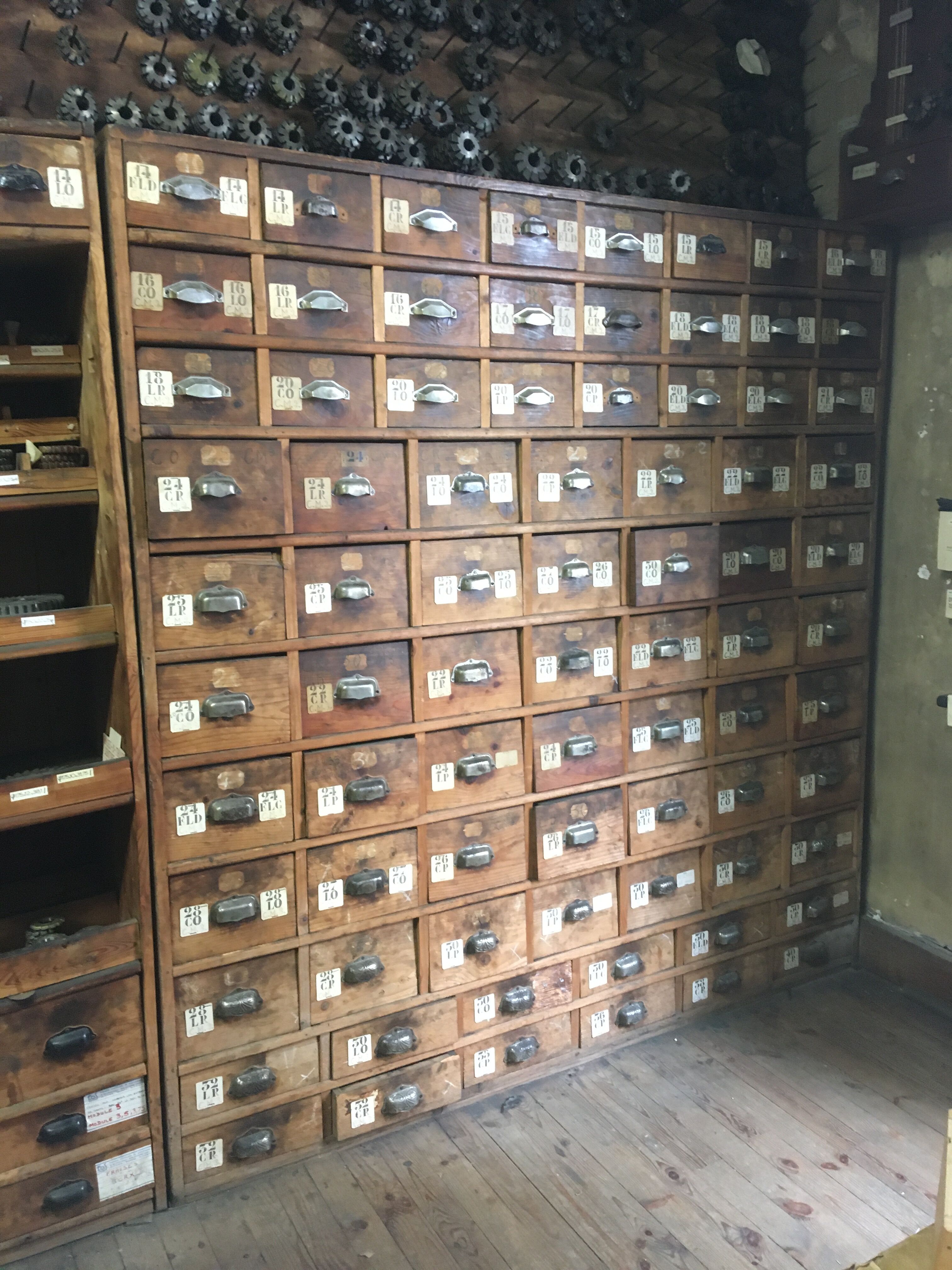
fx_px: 1063
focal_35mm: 29
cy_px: 635
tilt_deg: -12.9
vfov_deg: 61.7
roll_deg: -0.1
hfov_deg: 48.2
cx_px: 476
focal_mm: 4.15
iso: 400
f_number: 2.2
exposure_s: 1/17
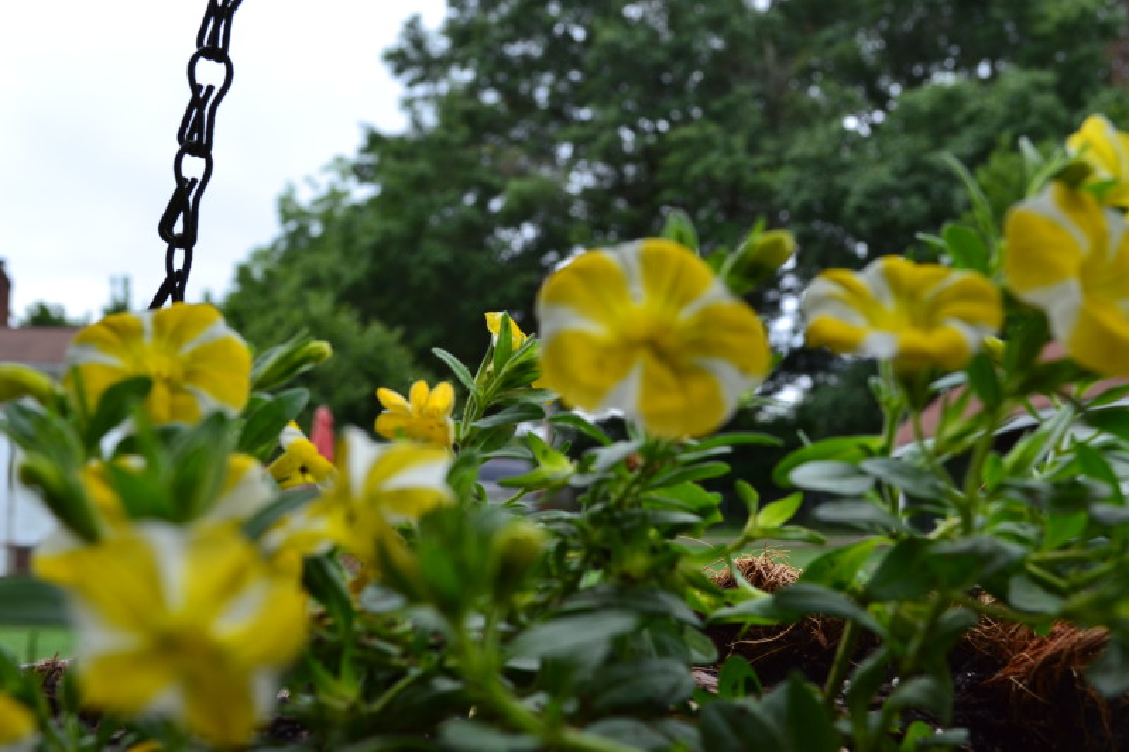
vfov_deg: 29.9
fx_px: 1411
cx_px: 564
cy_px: 376
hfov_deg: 43.6
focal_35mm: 45
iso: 400
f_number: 10
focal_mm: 30
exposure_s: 1/200
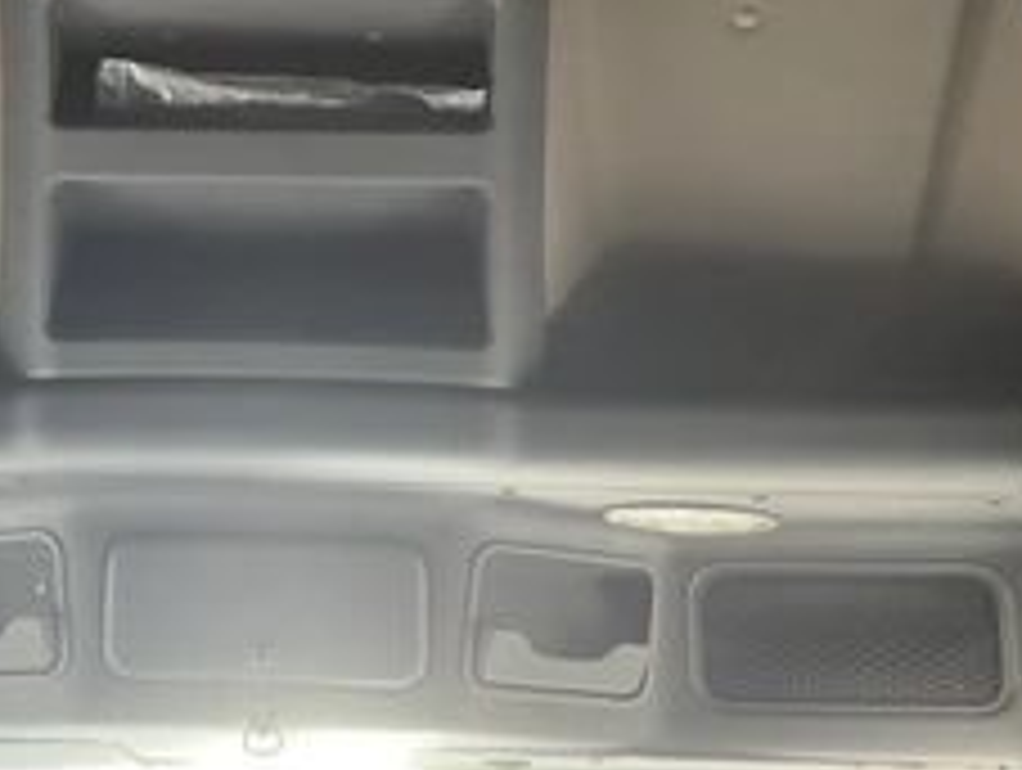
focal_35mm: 51
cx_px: 243
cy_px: 198
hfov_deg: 36.5
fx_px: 1508
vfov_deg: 28.2
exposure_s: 1/60
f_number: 1.8
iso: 100
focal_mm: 3
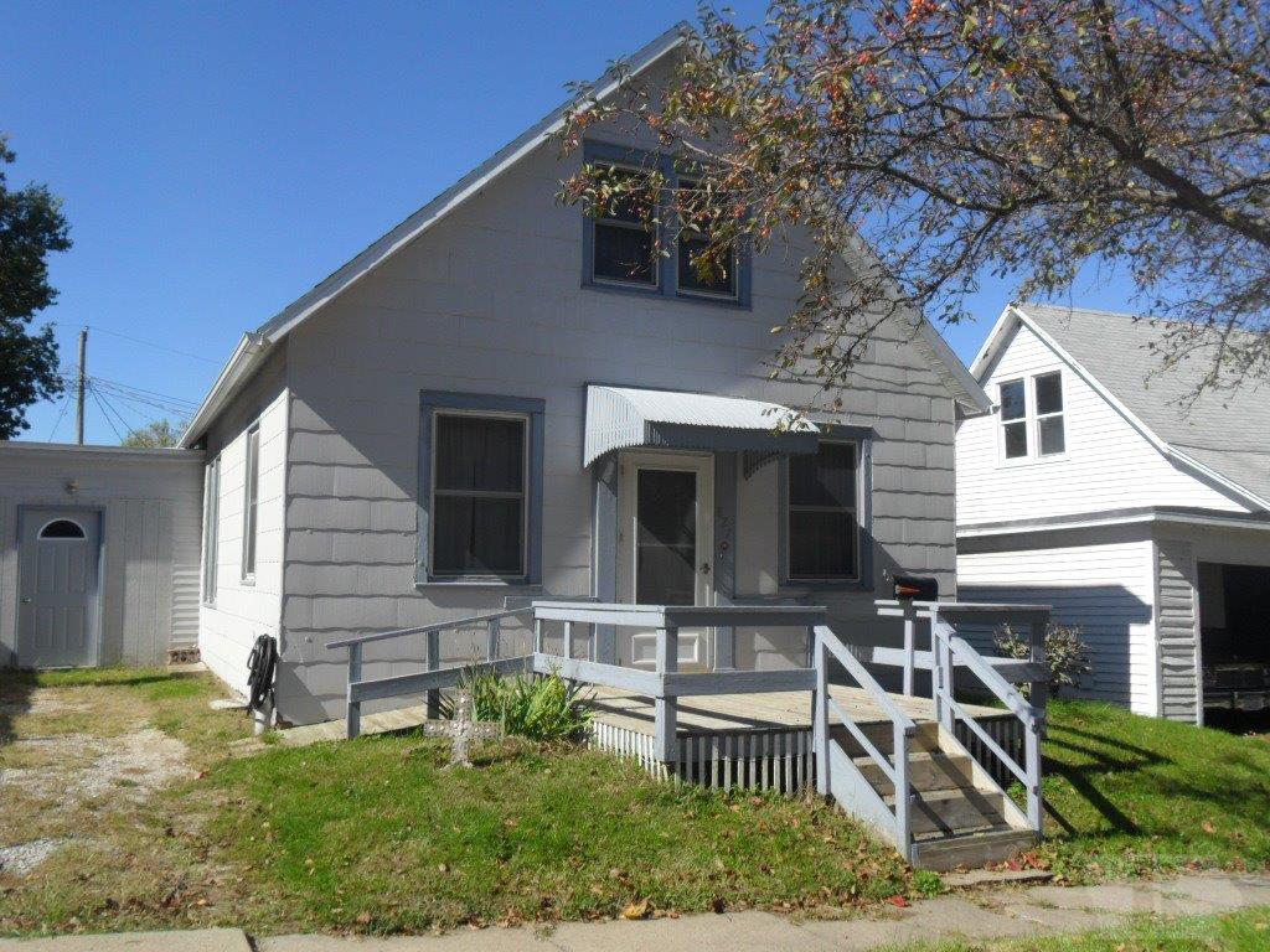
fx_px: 1174
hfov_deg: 56.8
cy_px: 476
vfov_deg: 44.2
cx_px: 635
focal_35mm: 32
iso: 100
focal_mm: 5.7
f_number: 9.4
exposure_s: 1/180
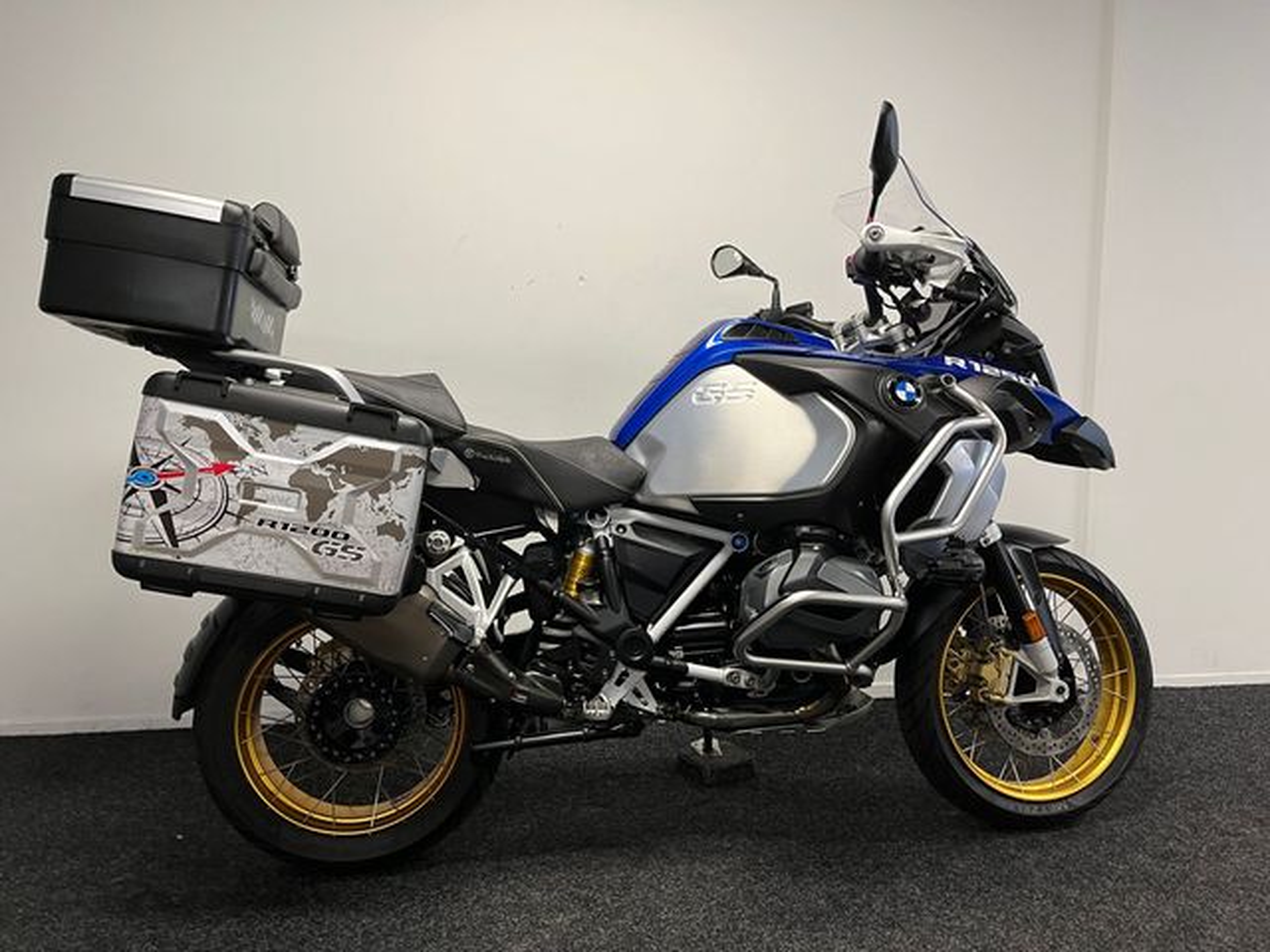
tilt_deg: -6.2
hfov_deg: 67.3
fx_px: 954
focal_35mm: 26
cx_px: 635
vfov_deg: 53.1
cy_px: 476
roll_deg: -0.3
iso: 80
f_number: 1.6
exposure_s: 1/50
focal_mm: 5.1
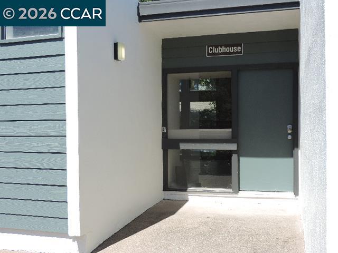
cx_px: 169
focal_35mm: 40
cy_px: 126
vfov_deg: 36.0
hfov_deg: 46.8
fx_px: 391
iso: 80
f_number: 3.3
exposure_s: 1/500
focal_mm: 7.1
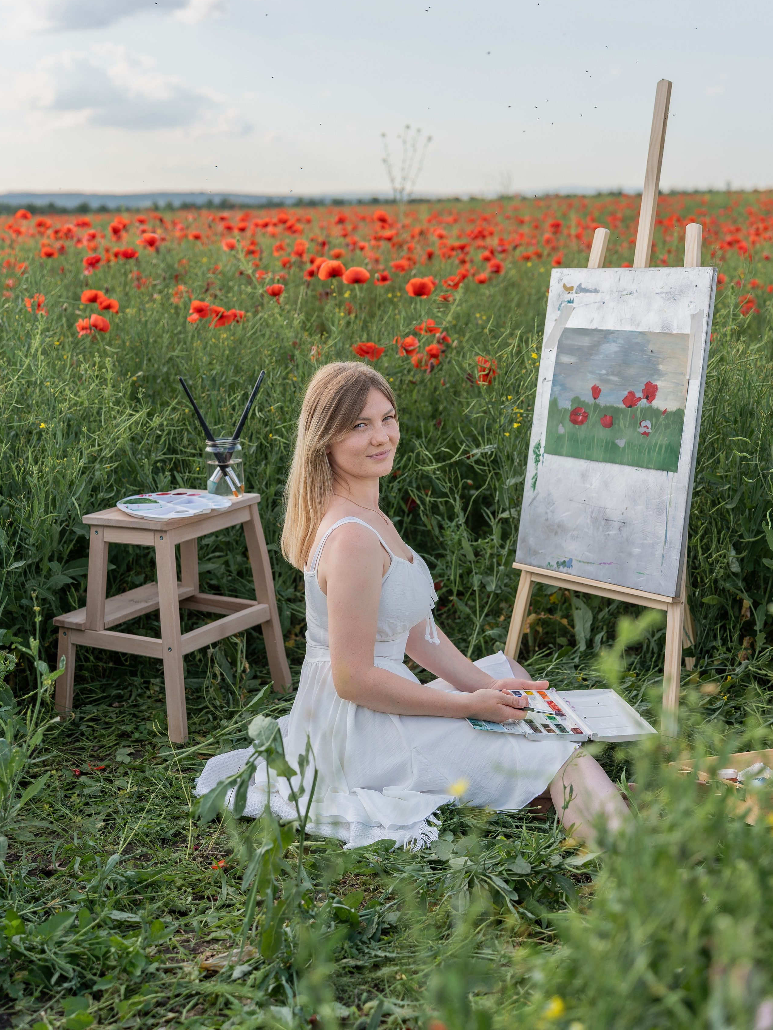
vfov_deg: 38.1
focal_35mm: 50
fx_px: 1489
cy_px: 457
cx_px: 385
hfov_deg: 29.1
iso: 100
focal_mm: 46
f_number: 3.2
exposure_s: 1/800
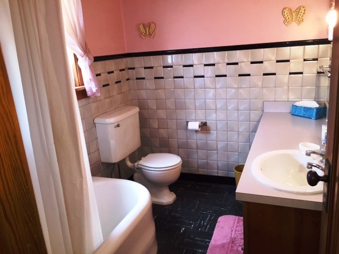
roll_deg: +3.8
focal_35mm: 29
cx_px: 170
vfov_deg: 48.2
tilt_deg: -15.3
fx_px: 284
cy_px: 127
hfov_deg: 61.7
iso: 64
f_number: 2.2
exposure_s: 1/30
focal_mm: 4.15
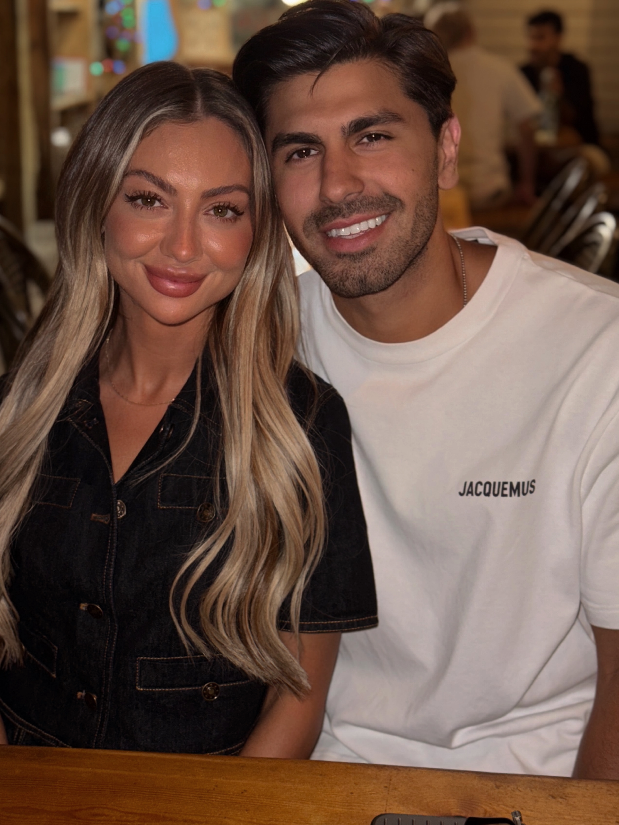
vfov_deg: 33.7
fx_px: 1359
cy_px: 338
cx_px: 290
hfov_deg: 25.7
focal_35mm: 57
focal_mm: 6.76
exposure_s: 1/5
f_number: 1.78
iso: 50
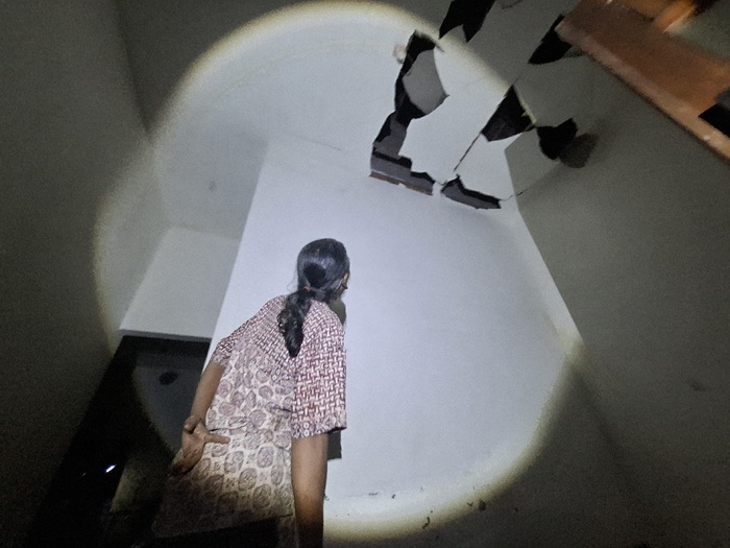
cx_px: 365
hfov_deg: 106.2
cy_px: 274
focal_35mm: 13
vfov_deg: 89.9
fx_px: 274
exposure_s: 1/20
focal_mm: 1.74
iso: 500
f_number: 2.2
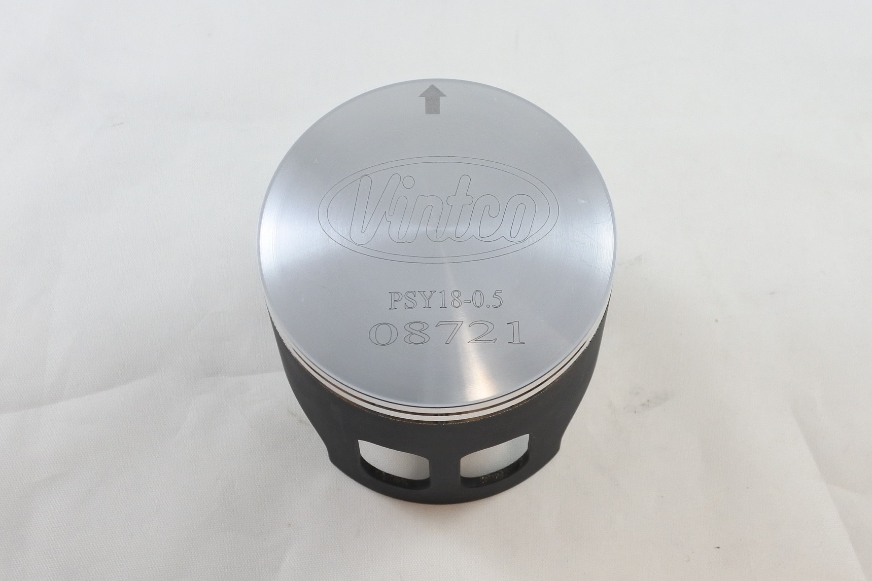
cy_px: 290
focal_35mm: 36
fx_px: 872
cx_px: 436
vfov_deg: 36.9
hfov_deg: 53.1
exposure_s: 1/125
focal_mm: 13.4
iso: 400
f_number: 4
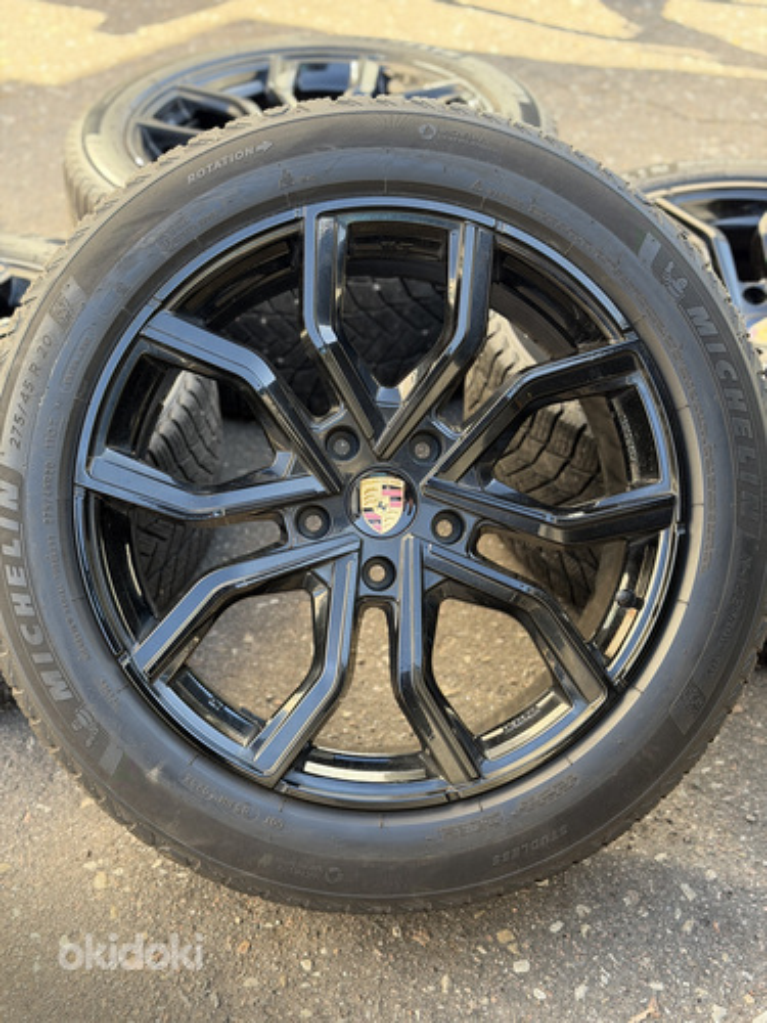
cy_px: 512
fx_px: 1418
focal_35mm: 48
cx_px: 384
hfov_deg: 30.3
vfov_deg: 39.7
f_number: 1.78
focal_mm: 6.76
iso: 64
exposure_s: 1/170
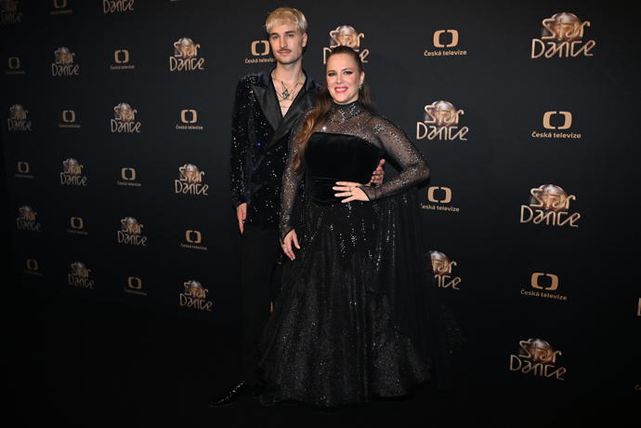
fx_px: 570
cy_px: 214
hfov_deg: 58.7
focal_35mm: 32
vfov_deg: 41.1
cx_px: 320
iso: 3200
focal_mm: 32
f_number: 4.5
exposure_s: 1/200
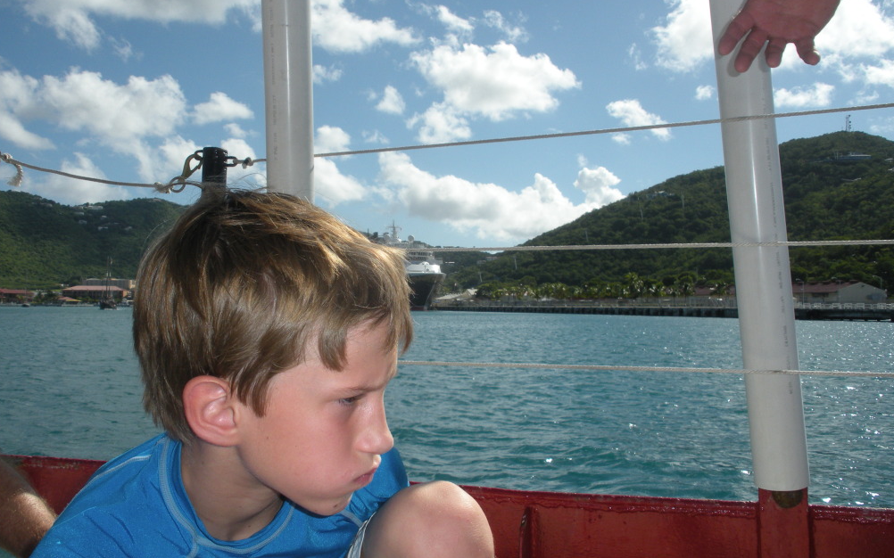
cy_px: 246
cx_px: 443
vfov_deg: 32.7
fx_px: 950
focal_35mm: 39
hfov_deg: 50.4
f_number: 5.6
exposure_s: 1/706
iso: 88
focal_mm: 6.3
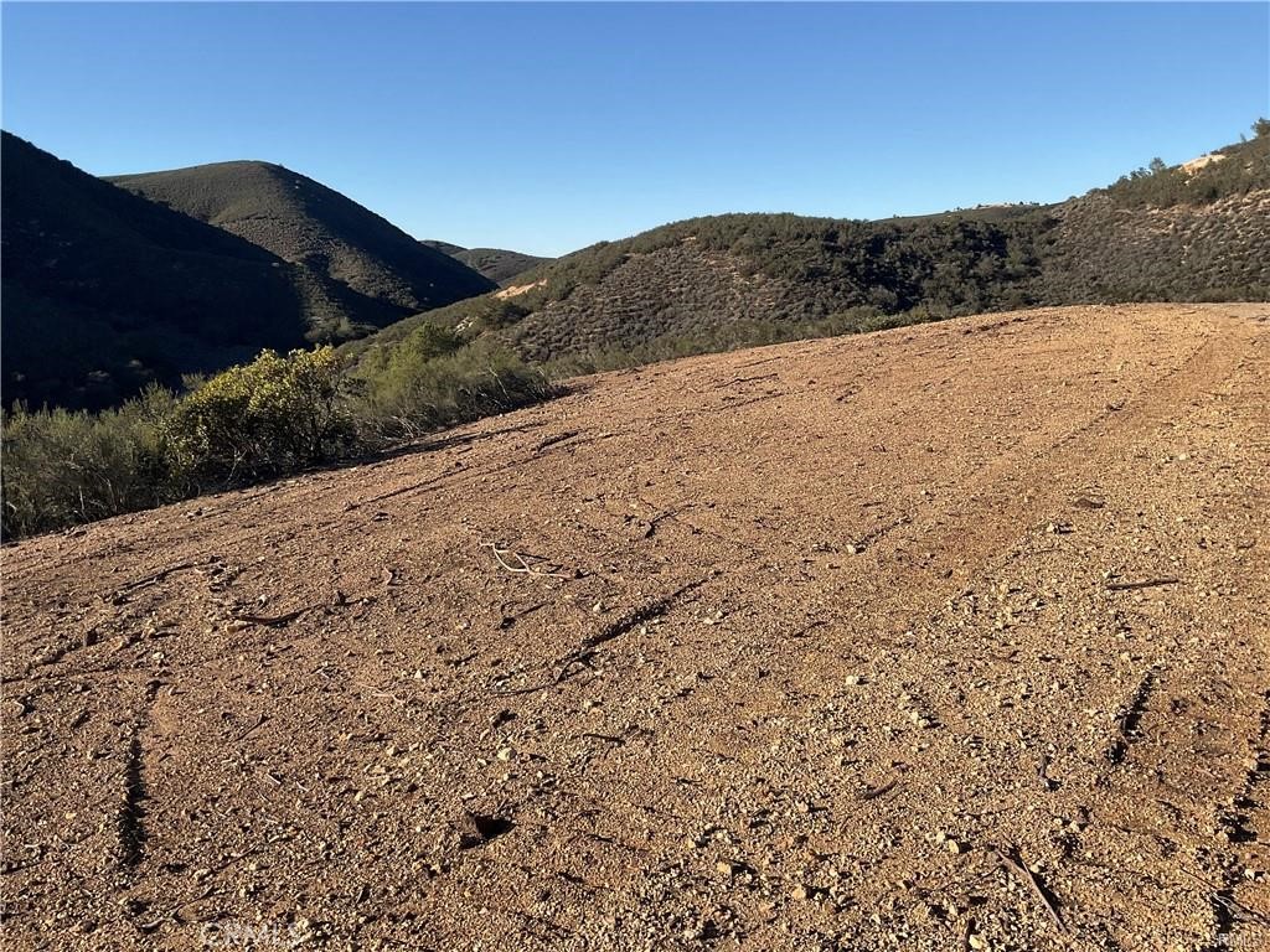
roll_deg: -1.1
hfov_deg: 61.7
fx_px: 1064
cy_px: 476
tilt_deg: -13.2
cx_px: 635
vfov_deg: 48.2
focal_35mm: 29
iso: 16
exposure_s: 1/1626
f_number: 1.8
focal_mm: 3
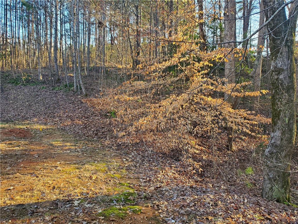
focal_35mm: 26
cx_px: 149
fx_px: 224
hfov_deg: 67.3
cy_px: 112
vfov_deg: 53.1
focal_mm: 4.3
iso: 80
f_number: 2.4
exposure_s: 1/120
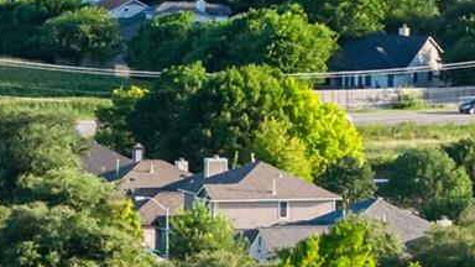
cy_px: 144
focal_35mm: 162
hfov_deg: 11.3
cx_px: -632
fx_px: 2040
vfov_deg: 7.5
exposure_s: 1/50
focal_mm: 29
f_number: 8
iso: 320
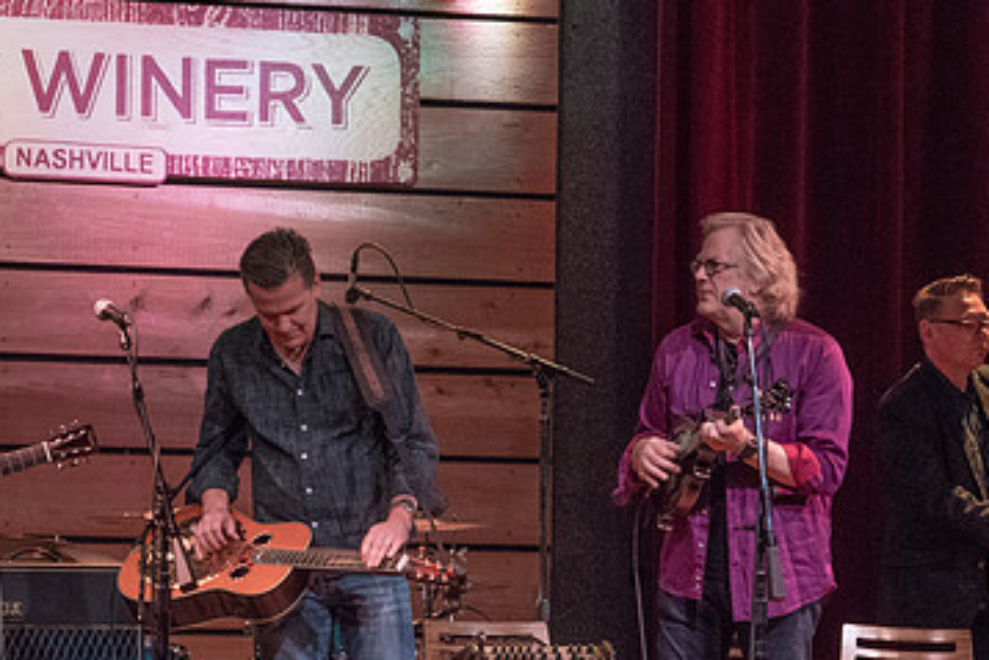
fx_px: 7118
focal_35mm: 259
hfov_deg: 7.9
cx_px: 298
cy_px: 402
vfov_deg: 5.3
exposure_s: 1/125
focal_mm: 160
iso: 6400
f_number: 8
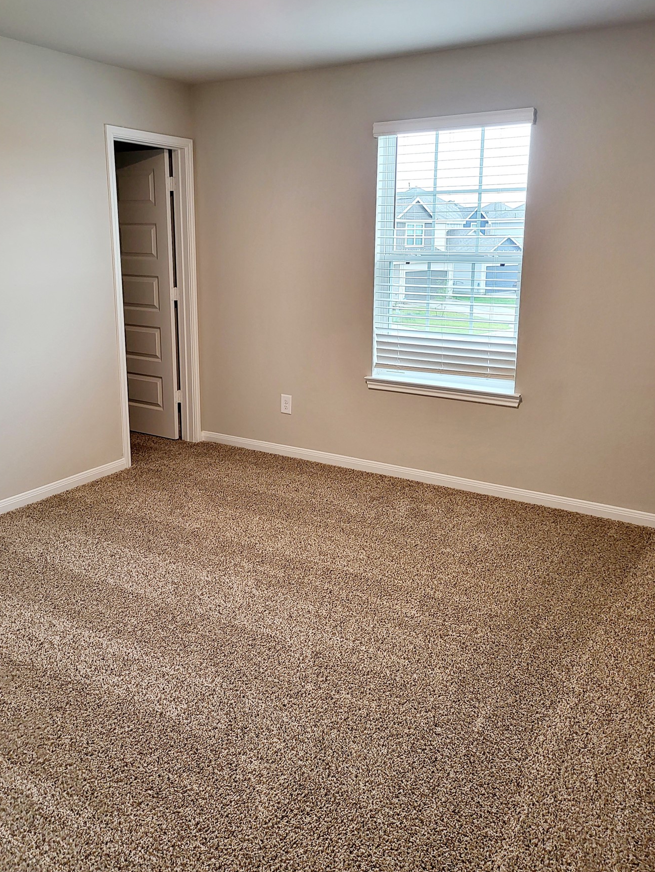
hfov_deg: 49.8
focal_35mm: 28
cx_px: 336
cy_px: 383
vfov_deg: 63.2
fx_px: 706
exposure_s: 1/60.2
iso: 200
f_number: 1.8
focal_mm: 5
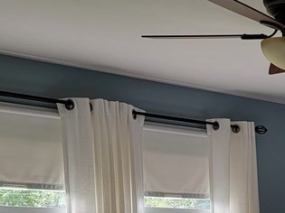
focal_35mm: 78
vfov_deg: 17.3
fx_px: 642
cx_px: 369
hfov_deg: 22.4
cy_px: 307
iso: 125
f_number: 1.8
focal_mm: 6.7
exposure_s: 1/120
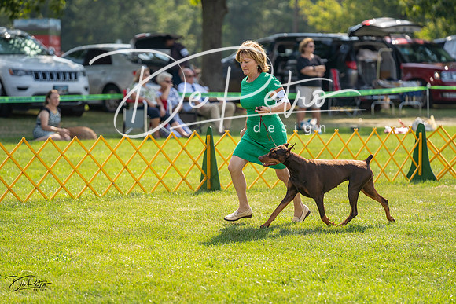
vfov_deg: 7.9
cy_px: 152
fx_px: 2192
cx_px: 228
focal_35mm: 173
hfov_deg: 11.9
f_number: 3.5
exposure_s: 1/1600
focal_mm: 173
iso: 200
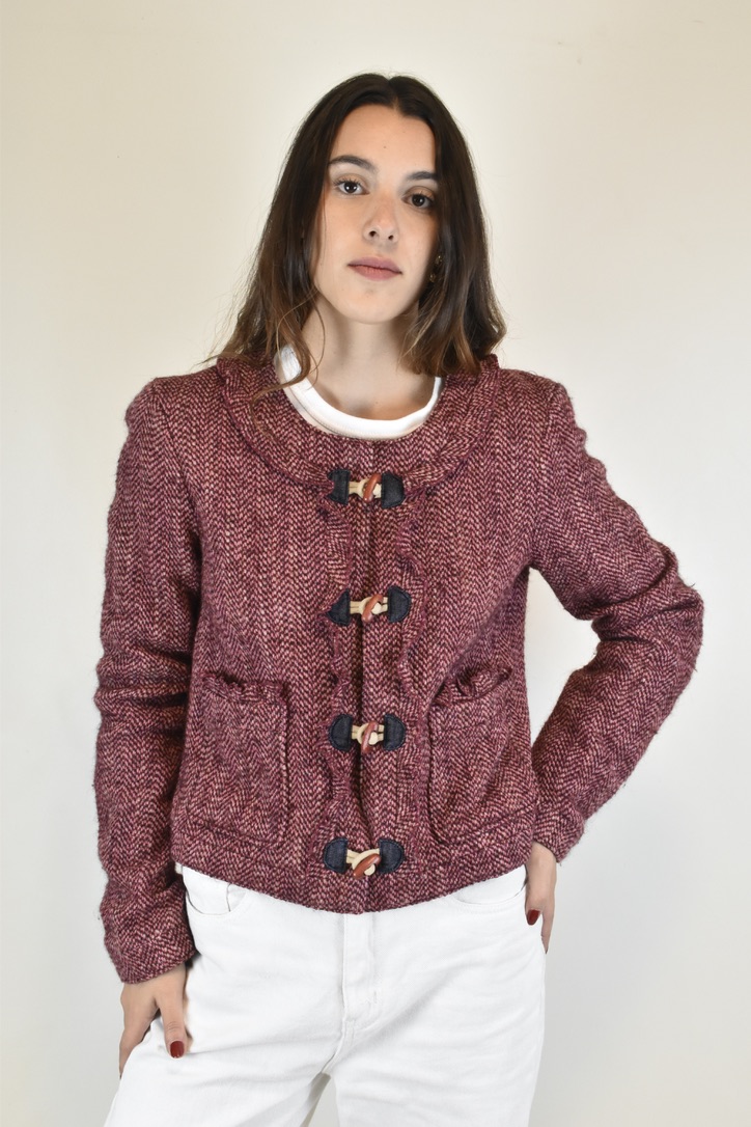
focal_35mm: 44
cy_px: 564
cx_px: 376
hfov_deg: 30.8
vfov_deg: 45.0
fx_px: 1361
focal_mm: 29
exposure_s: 1/40
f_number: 13
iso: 1600
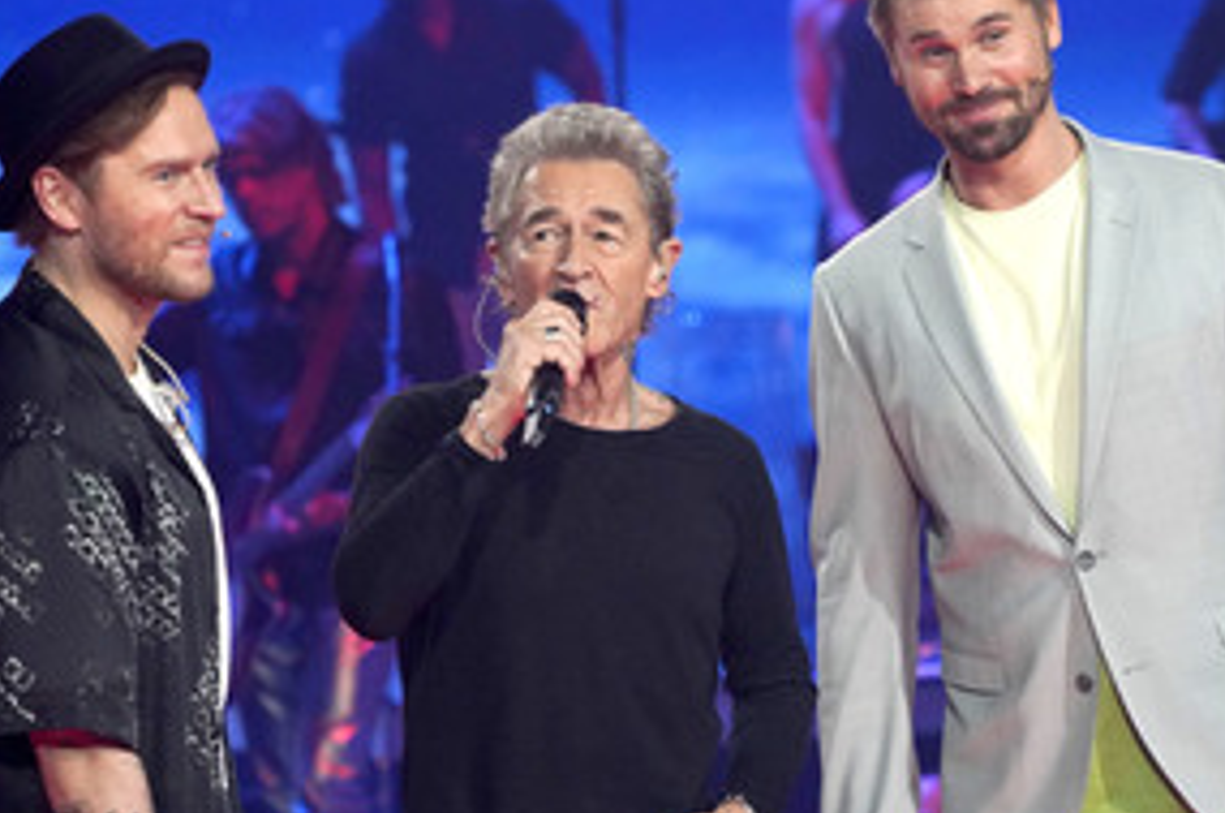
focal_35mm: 317
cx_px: 587
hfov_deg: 6.5
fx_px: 10769
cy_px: 490
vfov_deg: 4.3
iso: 3200
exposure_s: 1/200
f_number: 5.6
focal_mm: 200
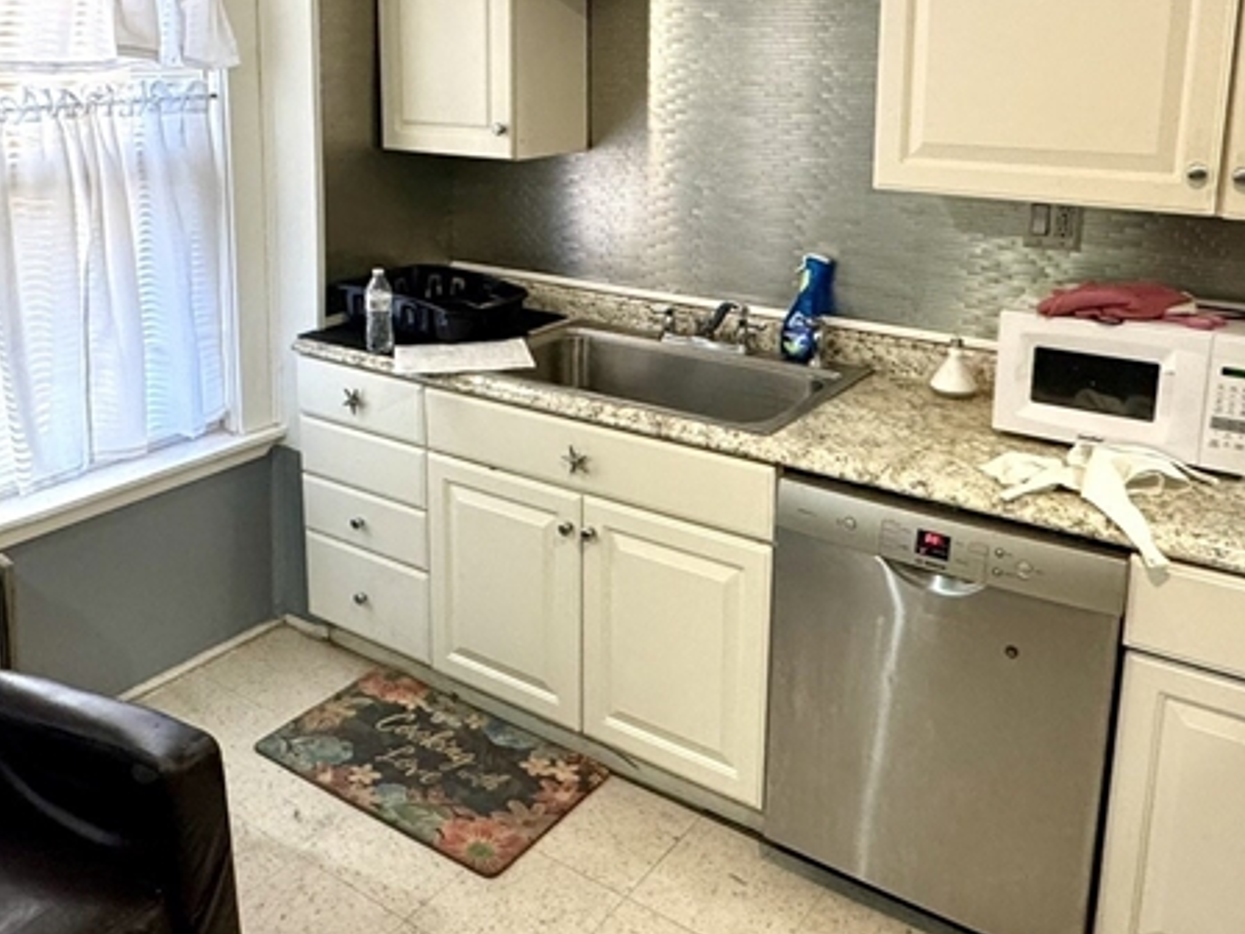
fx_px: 1151
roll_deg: -0.4
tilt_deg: -12.3
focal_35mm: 32
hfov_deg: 56.6
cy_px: 284
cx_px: 545
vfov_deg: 43.3
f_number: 2.2
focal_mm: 2.22
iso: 320
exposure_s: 1/120
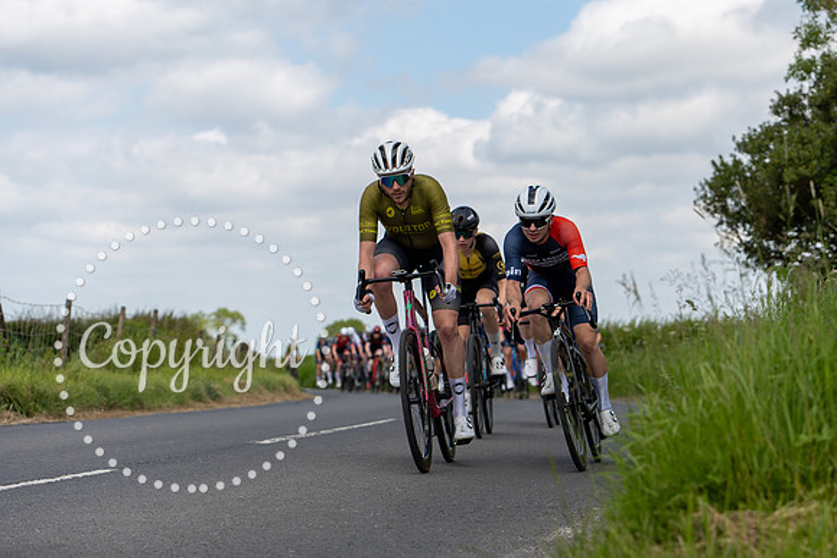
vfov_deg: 13.8
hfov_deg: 20.5
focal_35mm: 99
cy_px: 321
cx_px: 593
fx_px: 2305
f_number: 3.5
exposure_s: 1/1250
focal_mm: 70
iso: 100
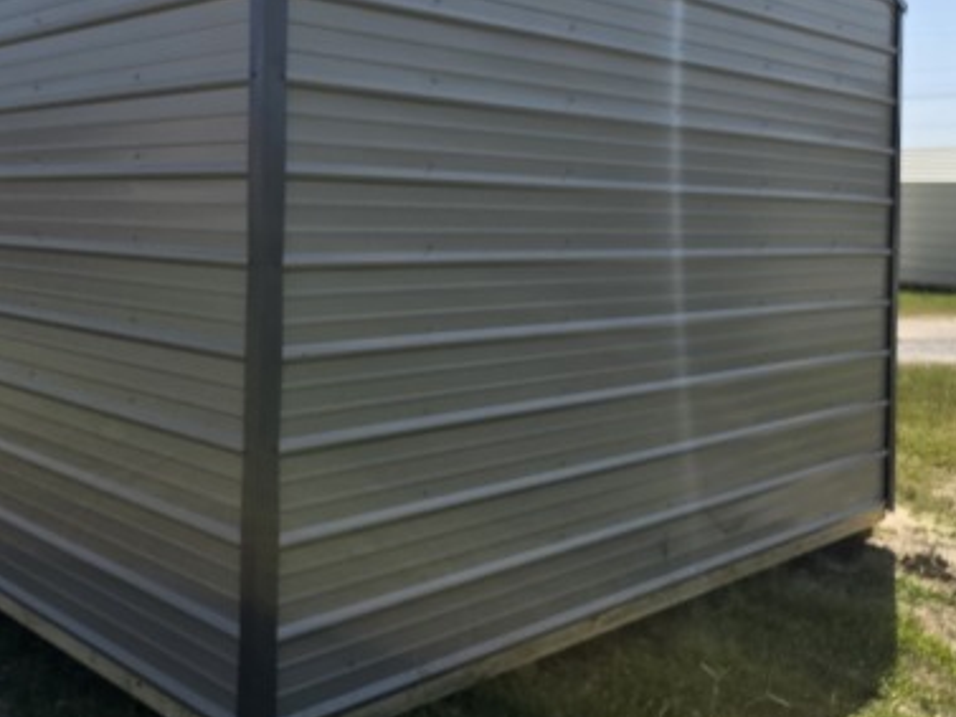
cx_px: 363
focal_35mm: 39
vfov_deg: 36.4
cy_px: 228
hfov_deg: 47.4
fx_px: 1077
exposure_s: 1/5778
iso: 80
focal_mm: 6.3
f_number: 1.7
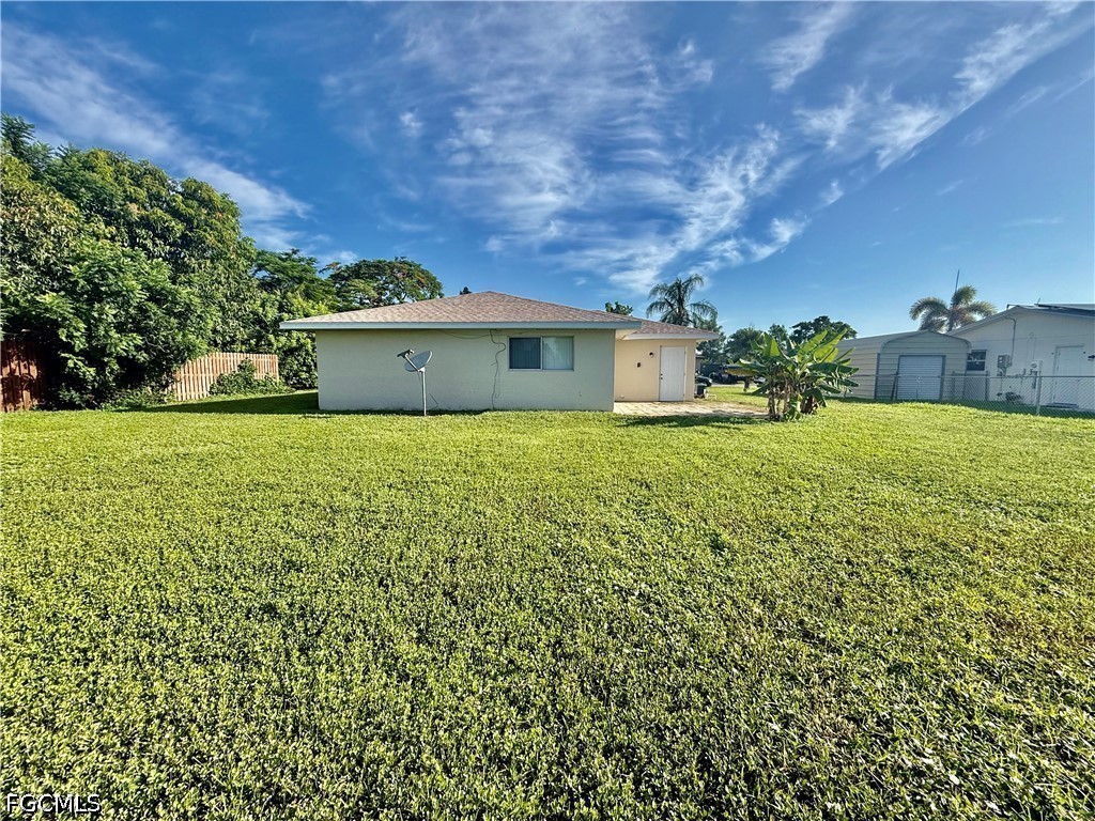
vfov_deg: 85.7
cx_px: 548
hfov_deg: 102.1
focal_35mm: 14
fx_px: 443
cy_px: 410
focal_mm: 2.22
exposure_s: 1/1497
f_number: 2.2
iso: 50
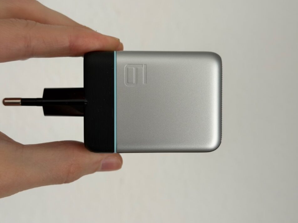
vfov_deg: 29.7
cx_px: 147
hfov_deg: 38.9
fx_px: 422
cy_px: 111
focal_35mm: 49
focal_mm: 6.76
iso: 64
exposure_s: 1/231
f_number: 1.78
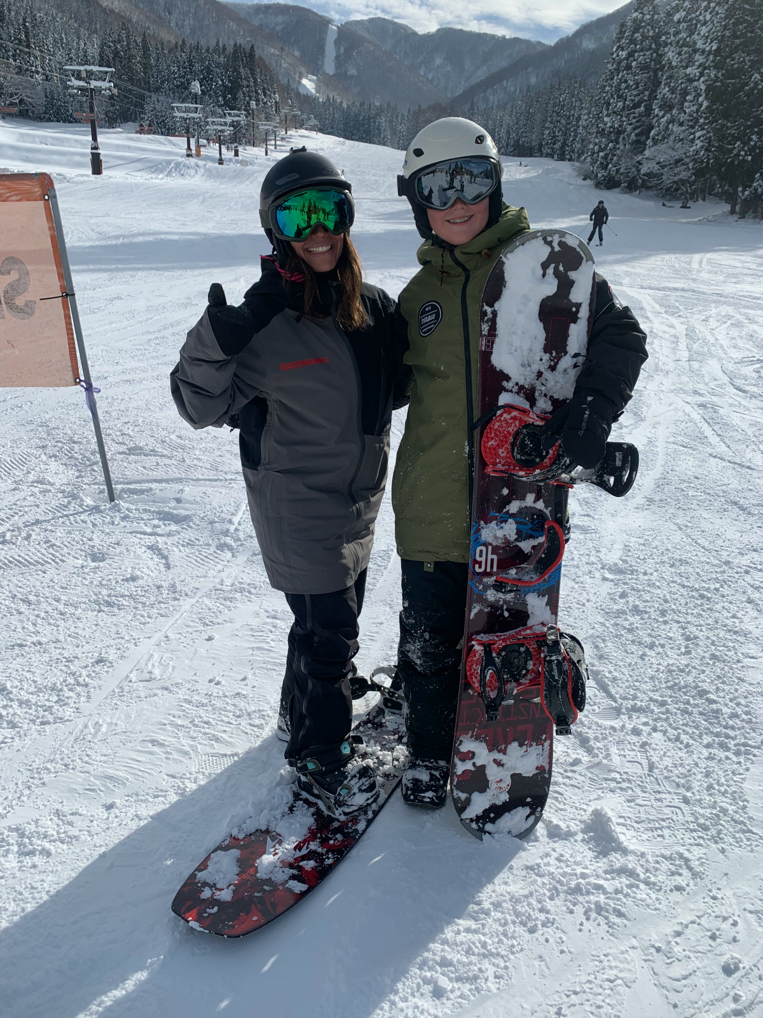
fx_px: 764
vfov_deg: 67.3
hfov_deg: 53.1
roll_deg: -1.8
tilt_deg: -15.4
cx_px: 382
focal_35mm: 26
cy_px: 509
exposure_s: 1/3788
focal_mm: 4.25
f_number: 1.8
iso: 25
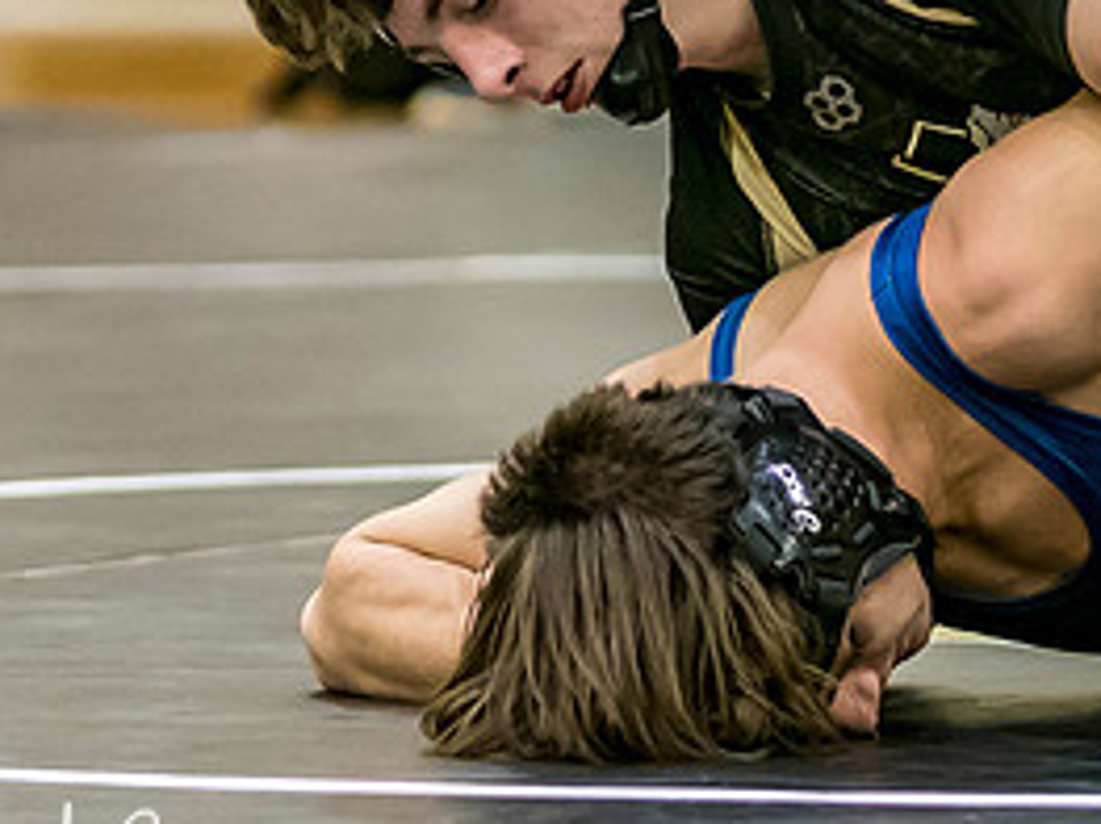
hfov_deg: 4.4
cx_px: 477
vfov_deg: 3.3
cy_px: 197
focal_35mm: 449
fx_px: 14274
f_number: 1.8
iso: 4000
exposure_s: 1/800
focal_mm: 75
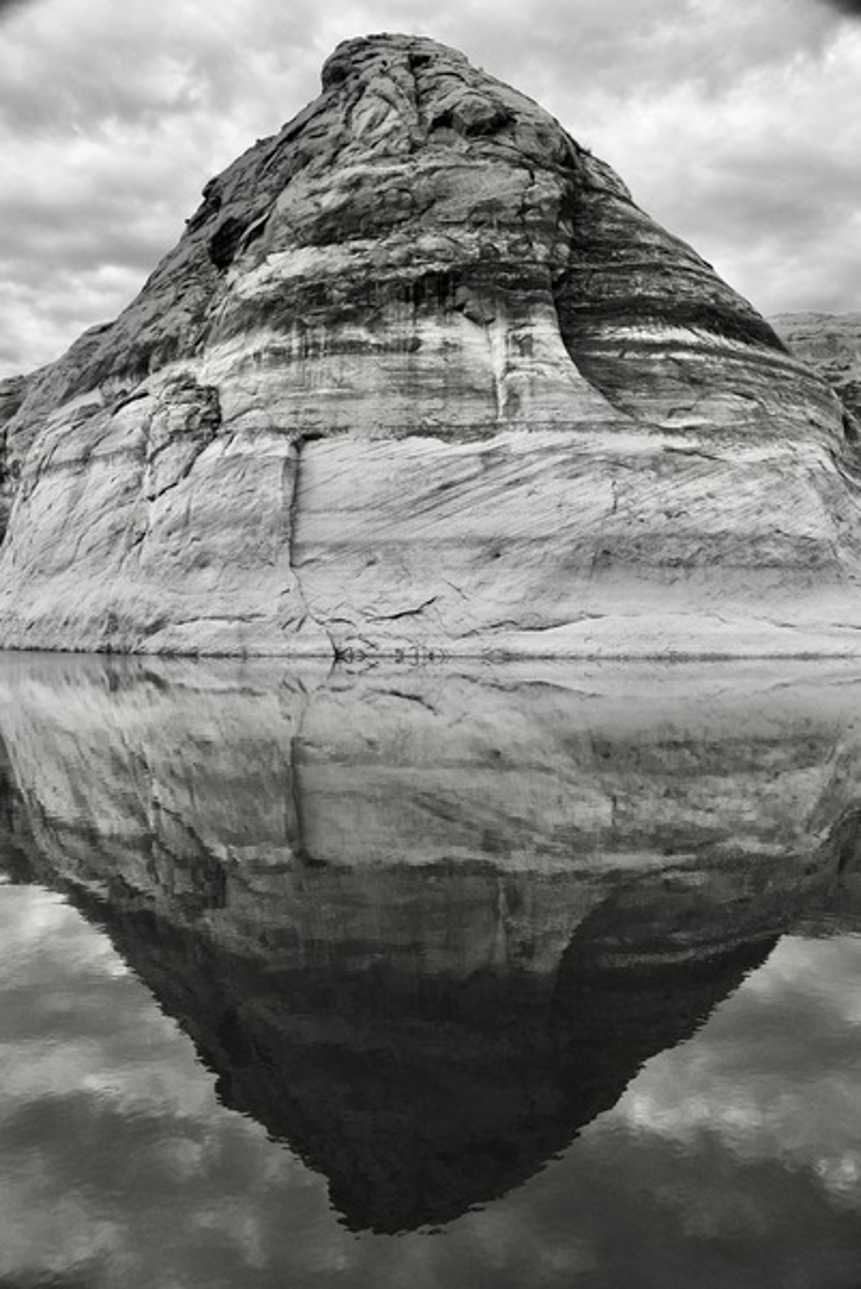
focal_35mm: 24
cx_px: 430
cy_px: 644
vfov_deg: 73.7
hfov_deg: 53.2
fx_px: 859
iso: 400
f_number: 7.1
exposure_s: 1/200
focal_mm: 24
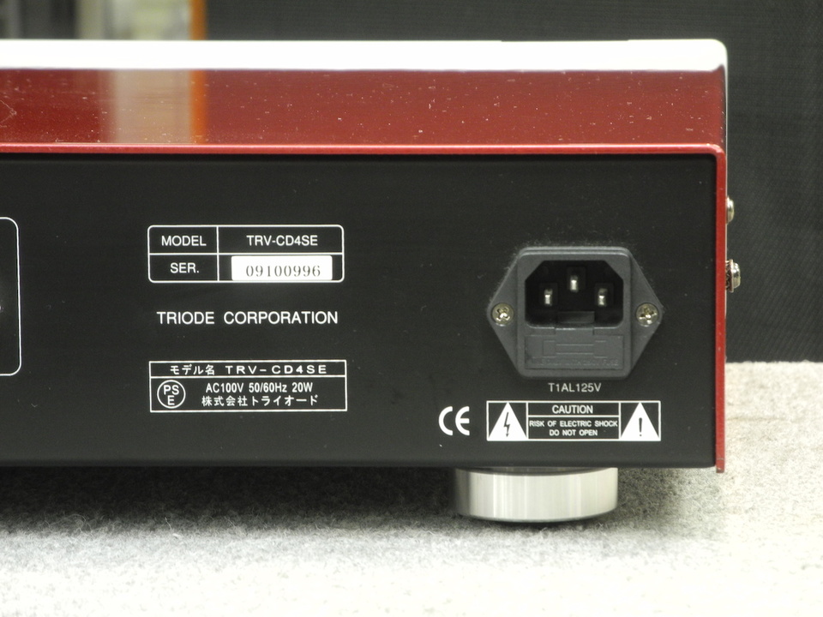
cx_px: 412
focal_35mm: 200
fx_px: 4755
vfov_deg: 7.4
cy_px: 308
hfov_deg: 9.9
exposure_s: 1/5.8
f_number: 5.6
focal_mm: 42.6
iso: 400
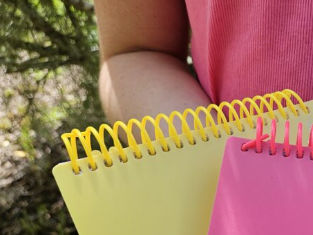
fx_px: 470
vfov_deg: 26.4
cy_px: 242
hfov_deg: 32.3
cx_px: 346
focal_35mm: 52
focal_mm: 5.4
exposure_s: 1/415
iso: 25
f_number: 1.8
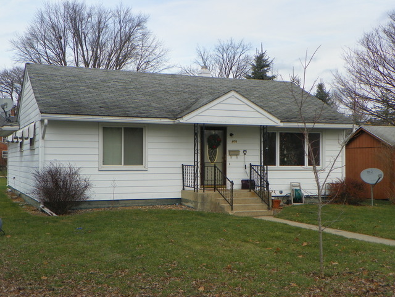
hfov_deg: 38.2
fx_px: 571
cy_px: 148
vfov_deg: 29.1
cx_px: 198
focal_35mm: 50
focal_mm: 8.9
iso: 64
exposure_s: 1/320
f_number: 4
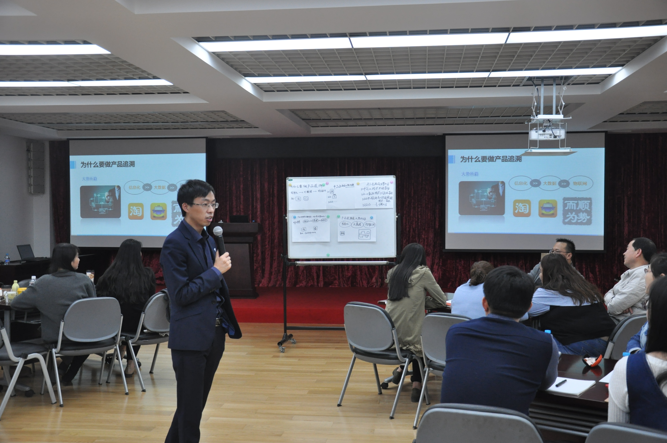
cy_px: 222
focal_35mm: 38
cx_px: 334
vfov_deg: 35.4
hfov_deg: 51.3
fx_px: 694
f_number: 5
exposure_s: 1/100
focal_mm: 25
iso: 1000
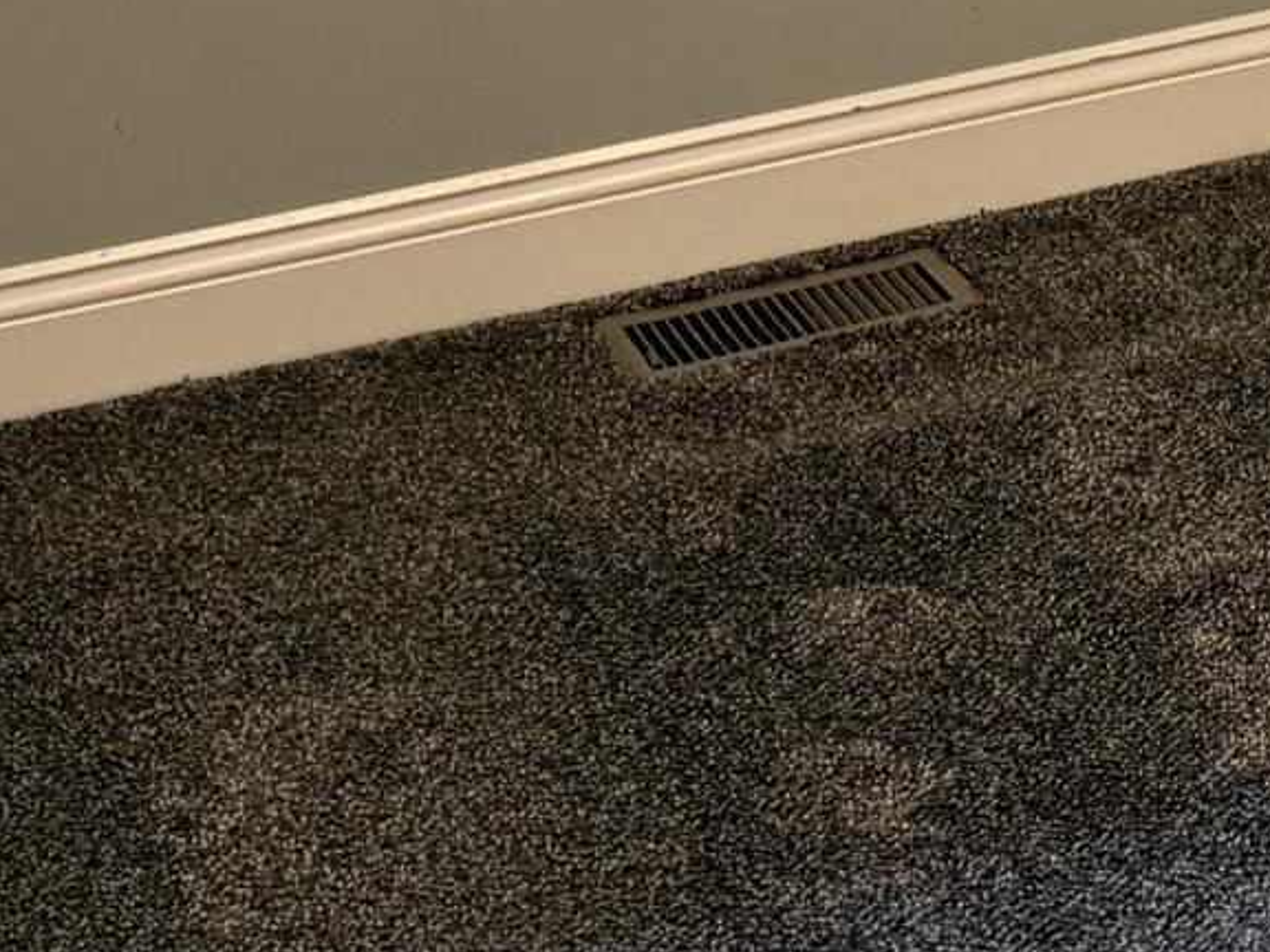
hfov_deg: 14.8
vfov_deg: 10.6
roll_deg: +1.8
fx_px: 4696
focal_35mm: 128
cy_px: -998
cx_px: 1618
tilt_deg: -8.5
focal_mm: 6.76
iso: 500
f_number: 1.78
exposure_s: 1/60
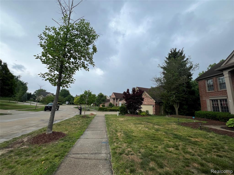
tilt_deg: +10.9
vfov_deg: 89.9
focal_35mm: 13
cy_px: 88
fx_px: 88
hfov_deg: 106.2
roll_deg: -2.5
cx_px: 117
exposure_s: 1/645
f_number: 1.8
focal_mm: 1.57
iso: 32
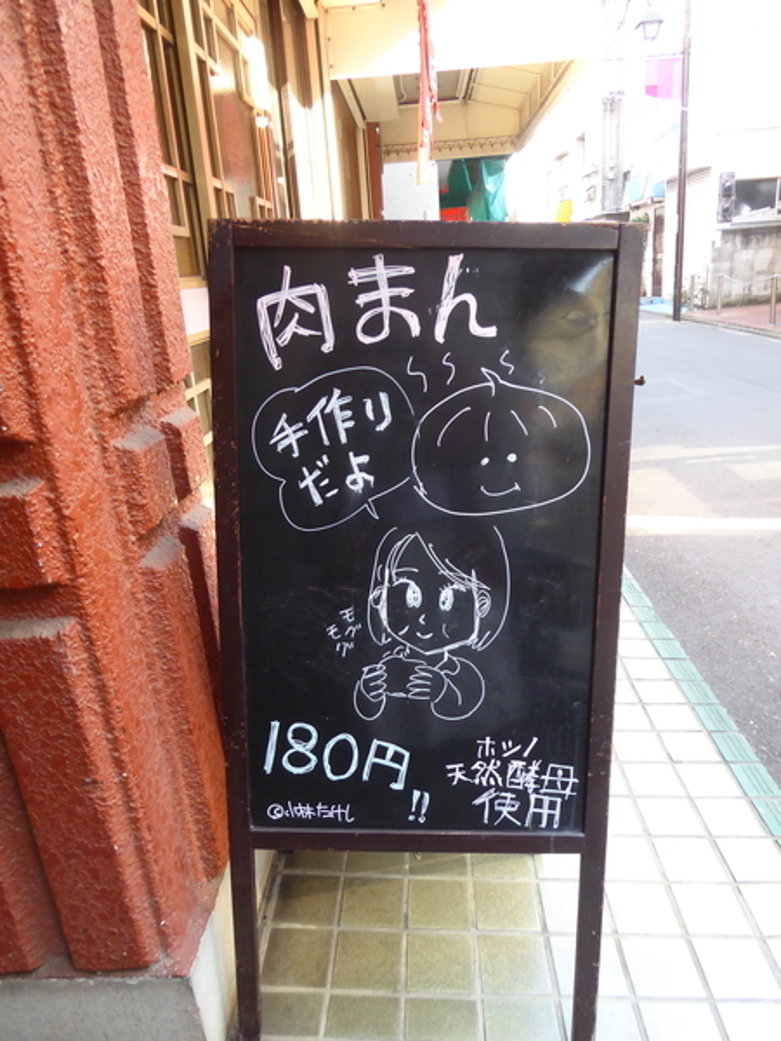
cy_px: 520
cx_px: 390
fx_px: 722
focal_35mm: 24
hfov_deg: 56.8
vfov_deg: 71.6
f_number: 3.3
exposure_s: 1/60
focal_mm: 4.3
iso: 400
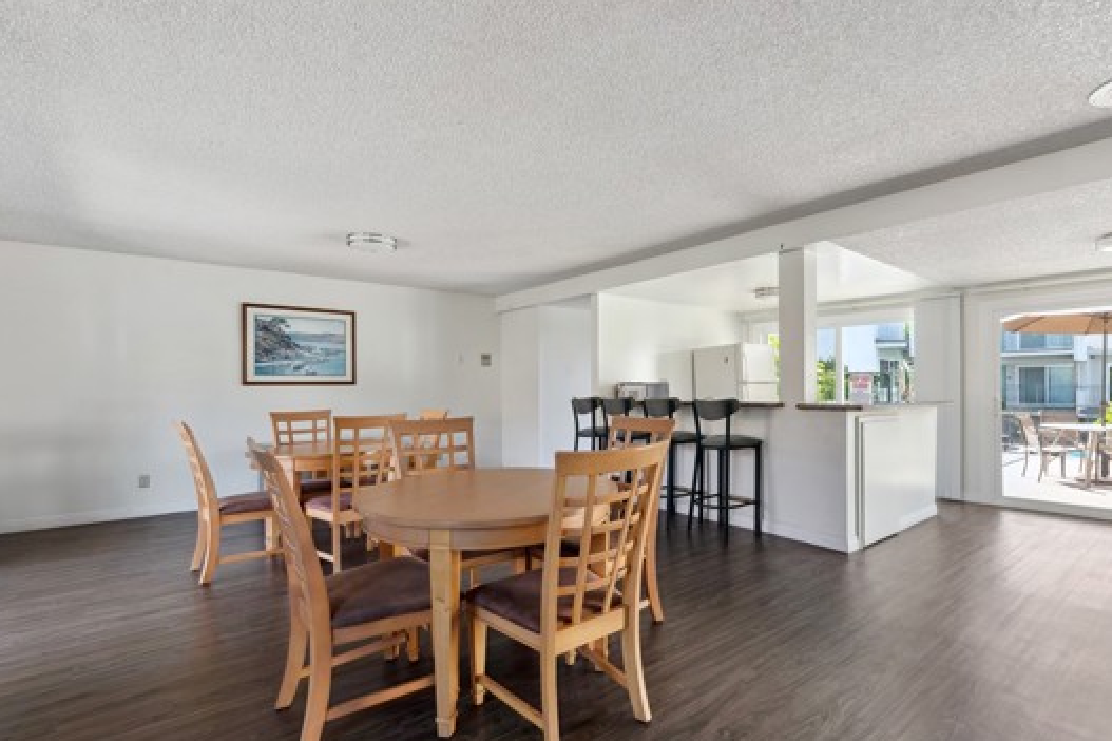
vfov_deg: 70.2
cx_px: 633
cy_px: 405
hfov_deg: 92.7
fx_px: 525
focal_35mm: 17
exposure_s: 1/30
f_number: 9
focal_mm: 14
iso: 100
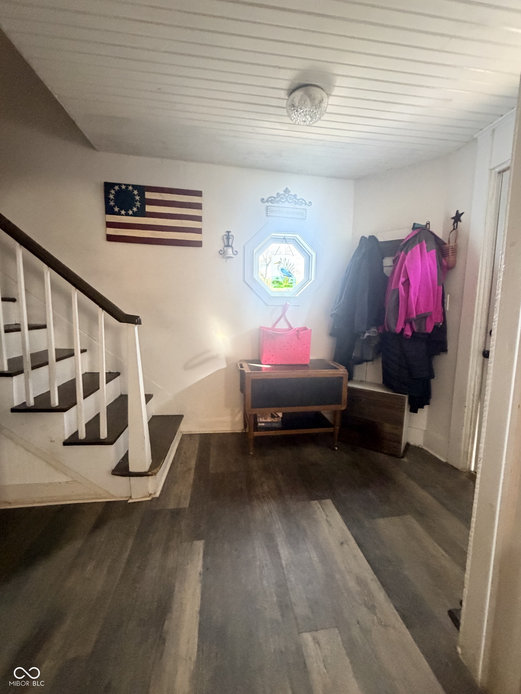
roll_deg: +0.5
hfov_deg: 85.7
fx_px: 281
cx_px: 260
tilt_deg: -5.8
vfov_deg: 102.1
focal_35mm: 14
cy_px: 347
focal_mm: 2.22
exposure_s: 1/60
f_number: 2.2
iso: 500
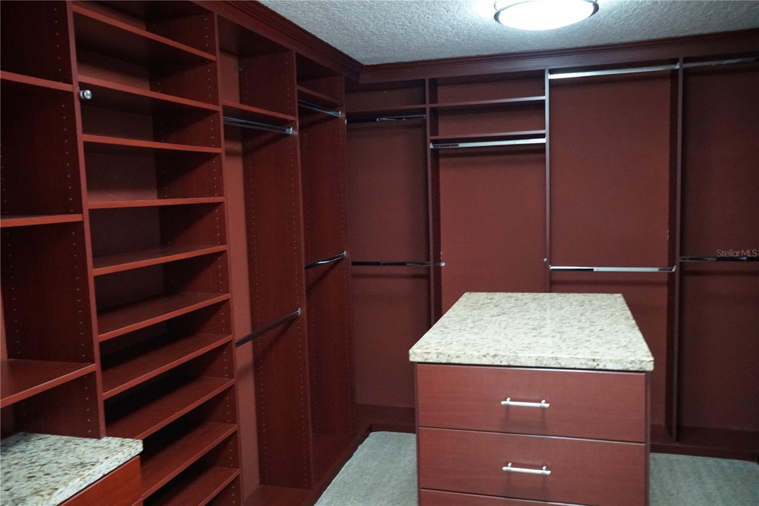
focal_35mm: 30
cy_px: 253
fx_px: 632
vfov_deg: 43.6
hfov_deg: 61.9
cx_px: 380
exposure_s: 1/13
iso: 6400
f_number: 4
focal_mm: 20
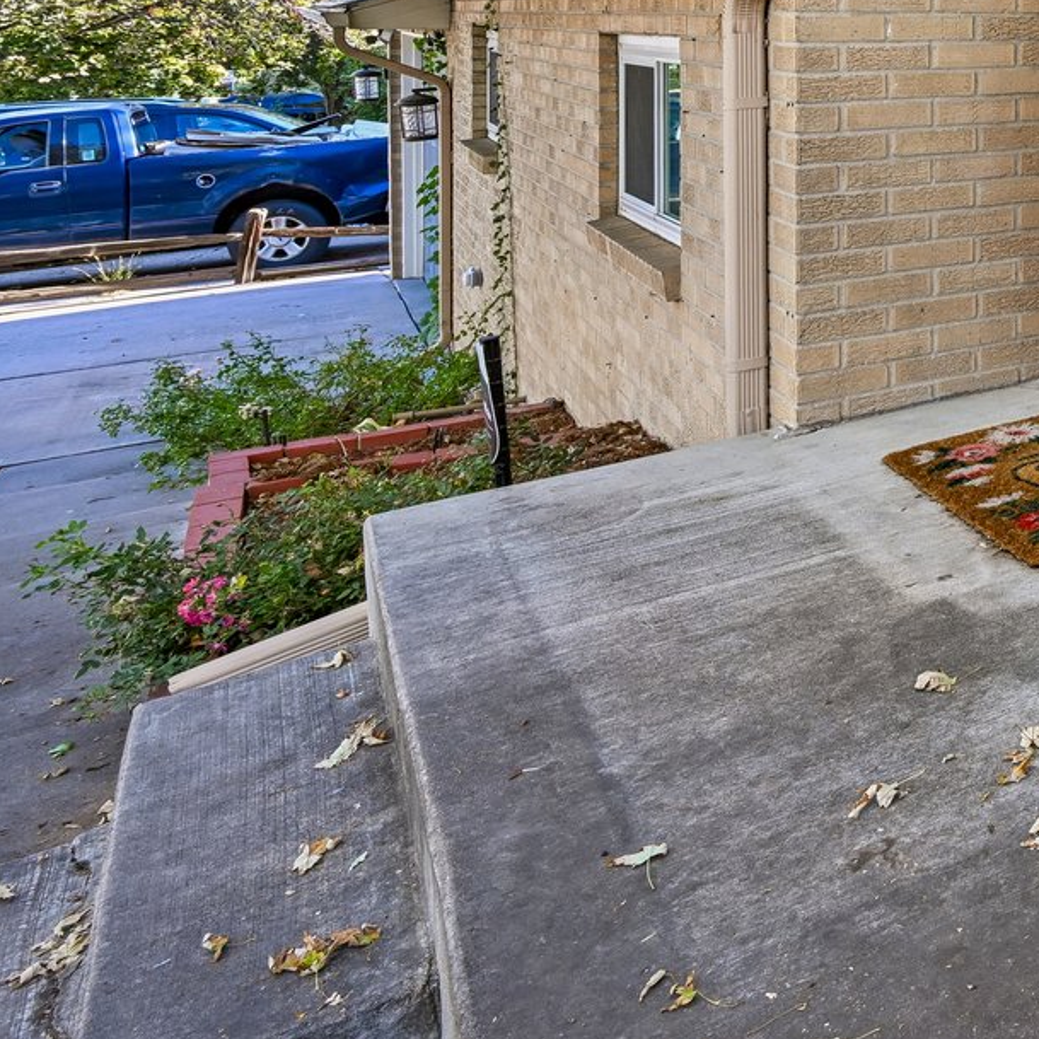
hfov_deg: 27.3
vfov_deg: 36.9
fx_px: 1358
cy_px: -35
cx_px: 1593
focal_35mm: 40
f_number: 9
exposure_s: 1/15
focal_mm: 14
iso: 125
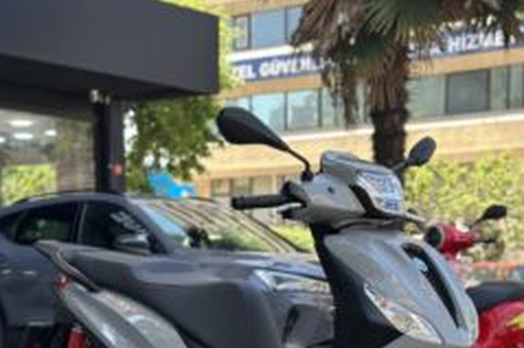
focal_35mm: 78
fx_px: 1135
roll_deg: -0.8
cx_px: 287
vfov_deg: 17.0
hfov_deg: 26.0
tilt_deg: -4.4
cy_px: 373
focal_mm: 6.86
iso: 80
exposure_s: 1/571
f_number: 1.78
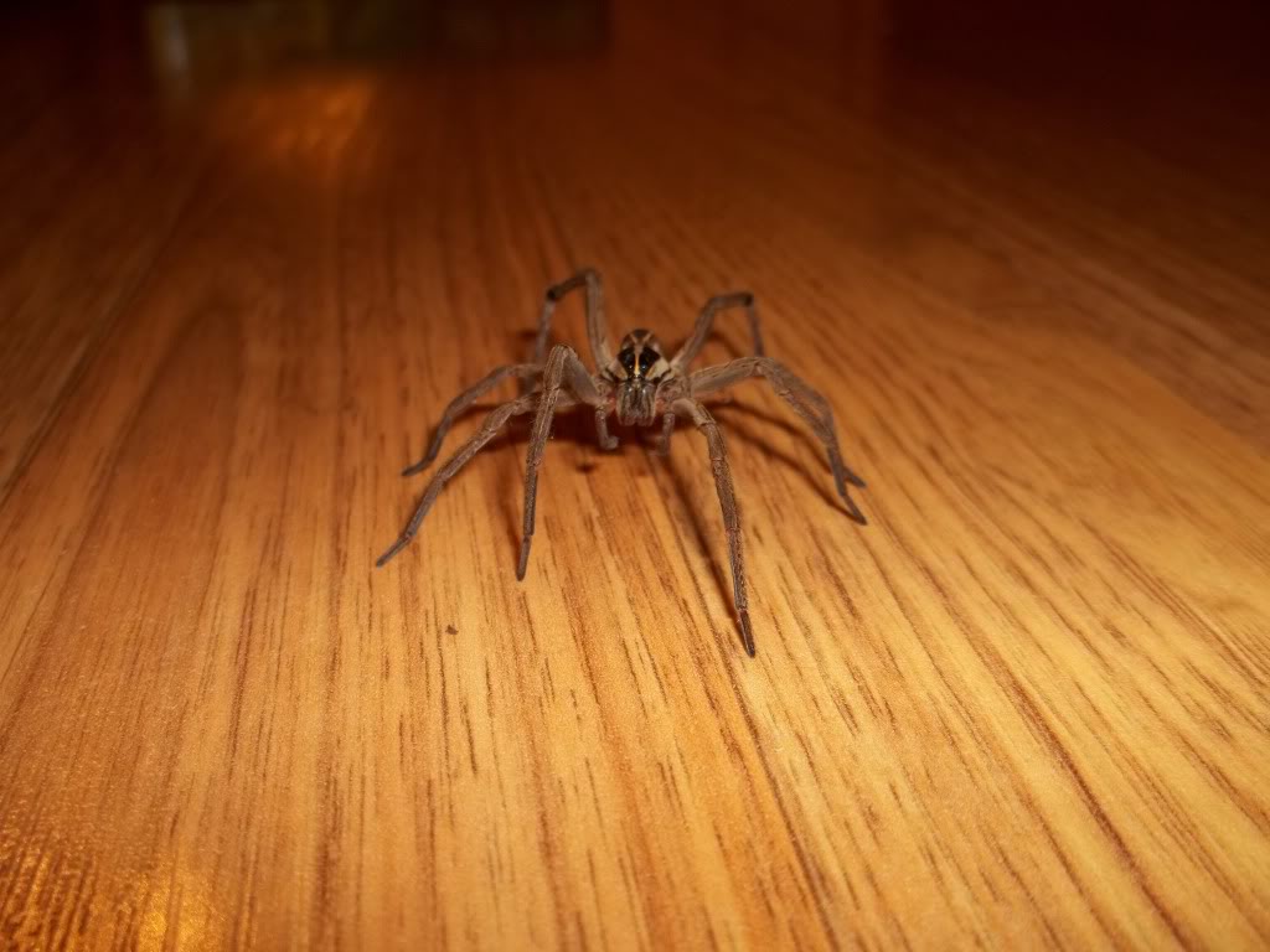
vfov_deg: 42.9
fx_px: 1211
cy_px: 476
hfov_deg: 55.4
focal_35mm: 33
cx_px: 635
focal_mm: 5.9
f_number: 3.3
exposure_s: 1/30
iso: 64
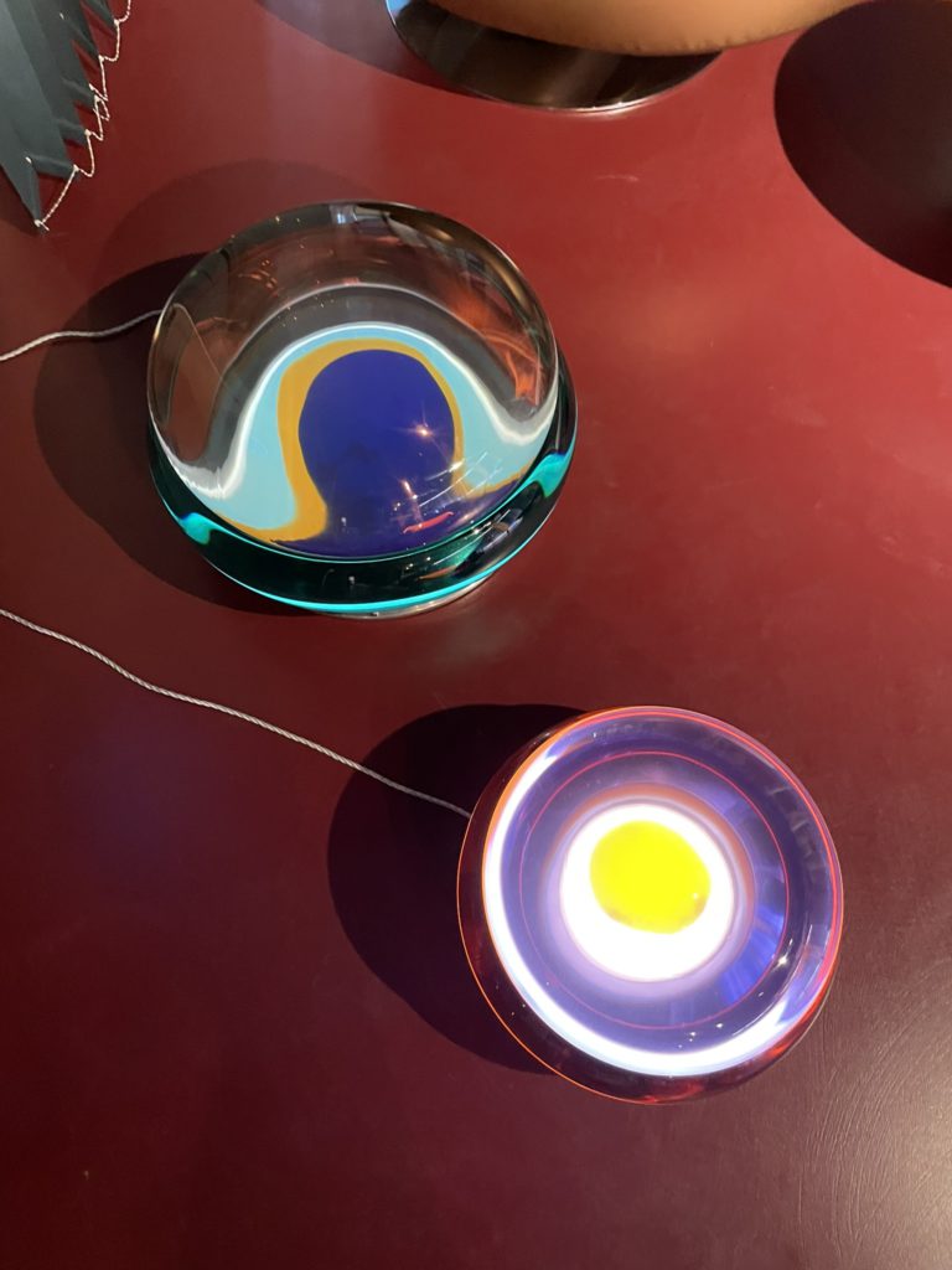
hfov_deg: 53.1
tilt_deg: -67.0
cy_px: 635
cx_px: 476
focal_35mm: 26
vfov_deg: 67.3
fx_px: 953
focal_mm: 4.2
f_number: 1.6
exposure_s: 1/31
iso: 640
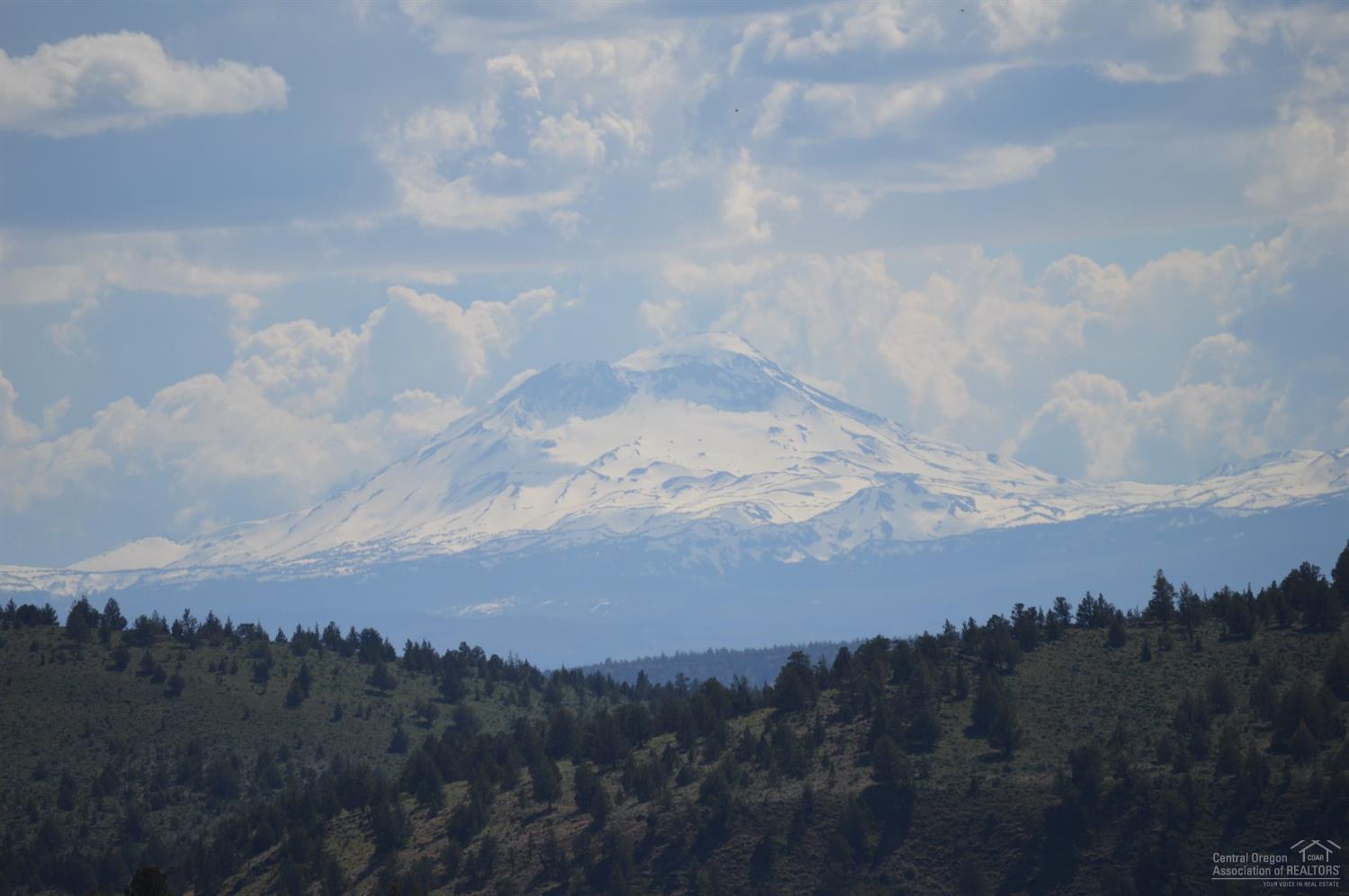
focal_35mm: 300
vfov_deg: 4.6
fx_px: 11230
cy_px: 448
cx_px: 674
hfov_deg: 6.9
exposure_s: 1/2000
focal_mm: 200
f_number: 5.6
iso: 160
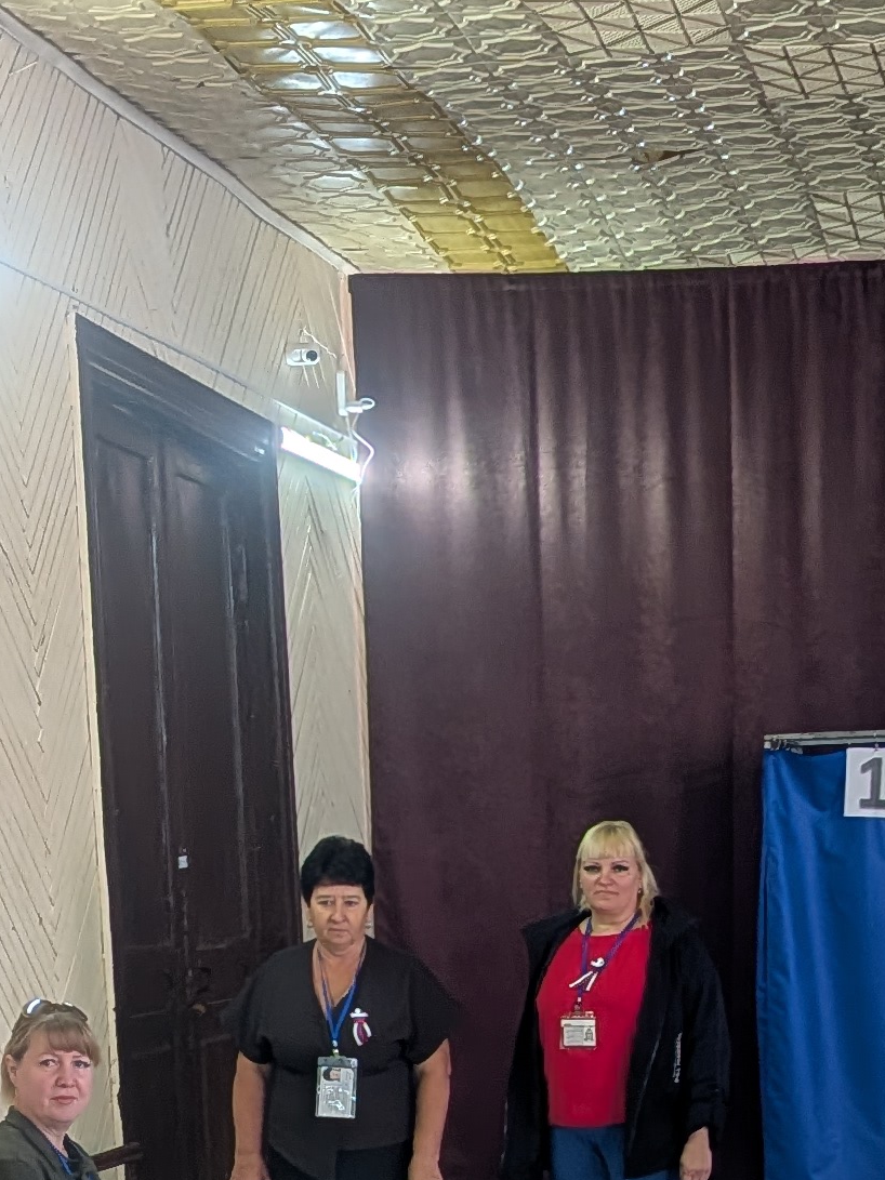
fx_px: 3000
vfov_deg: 21.5
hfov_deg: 16.8
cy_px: 1175
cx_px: 521
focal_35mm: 88
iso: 25
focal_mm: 4.53
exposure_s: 1/112
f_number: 1.7
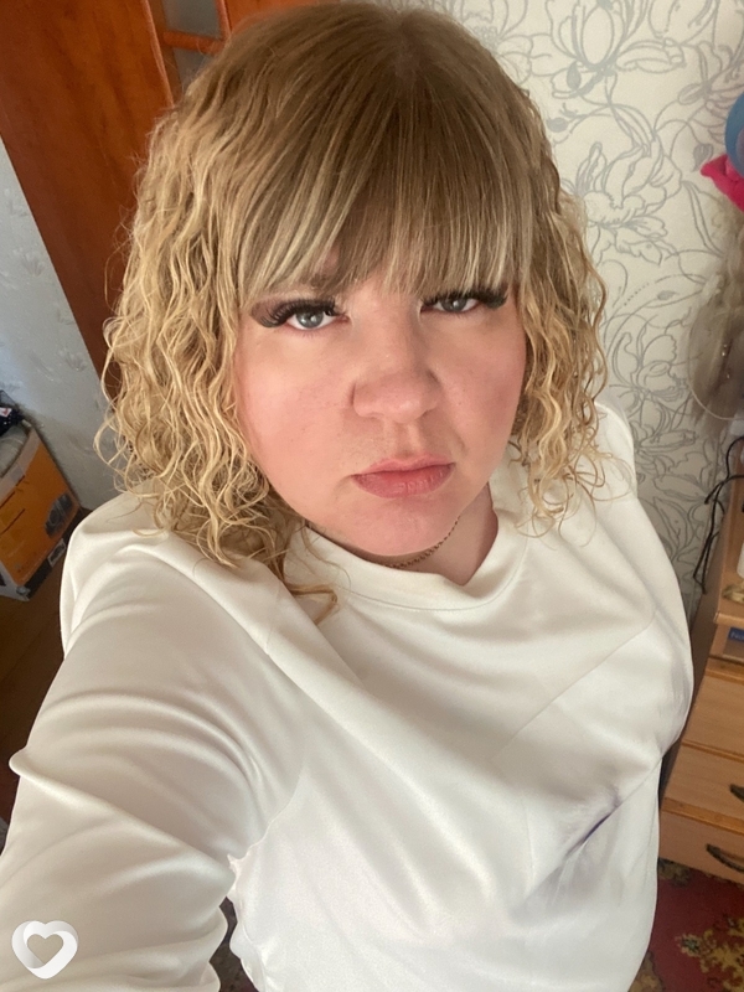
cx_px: 372
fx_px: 860
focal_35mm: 30
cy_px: 496
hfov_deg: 46.8
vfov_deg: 60.0
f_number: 2.2
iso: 320
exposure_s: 1/60
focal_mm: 2.71
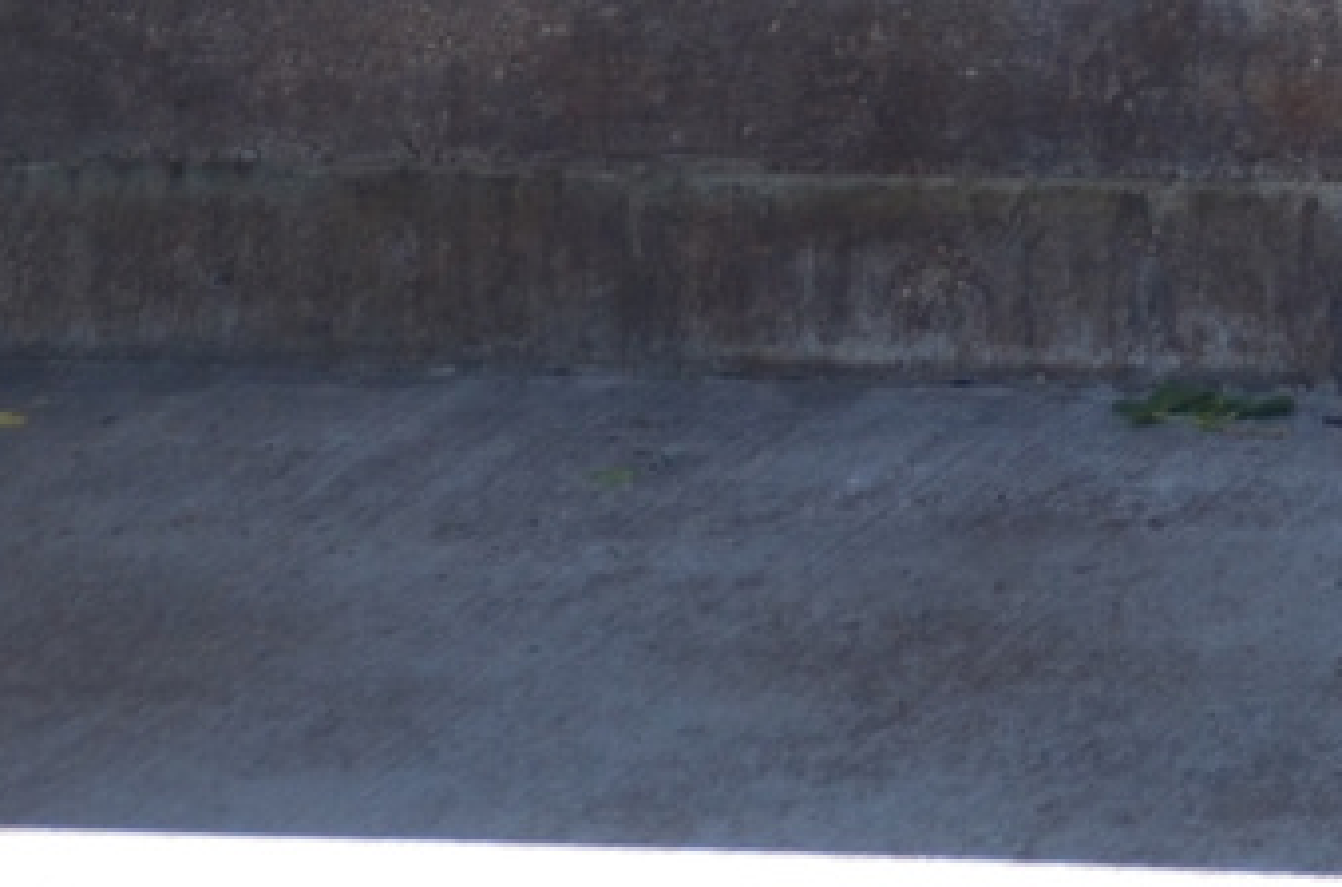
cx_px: 2419
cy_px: -1243
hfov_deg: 7.9
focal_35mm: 254
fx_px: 9442
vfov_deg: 5.2
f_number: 4
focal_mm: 28
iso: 200
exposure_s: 1/500
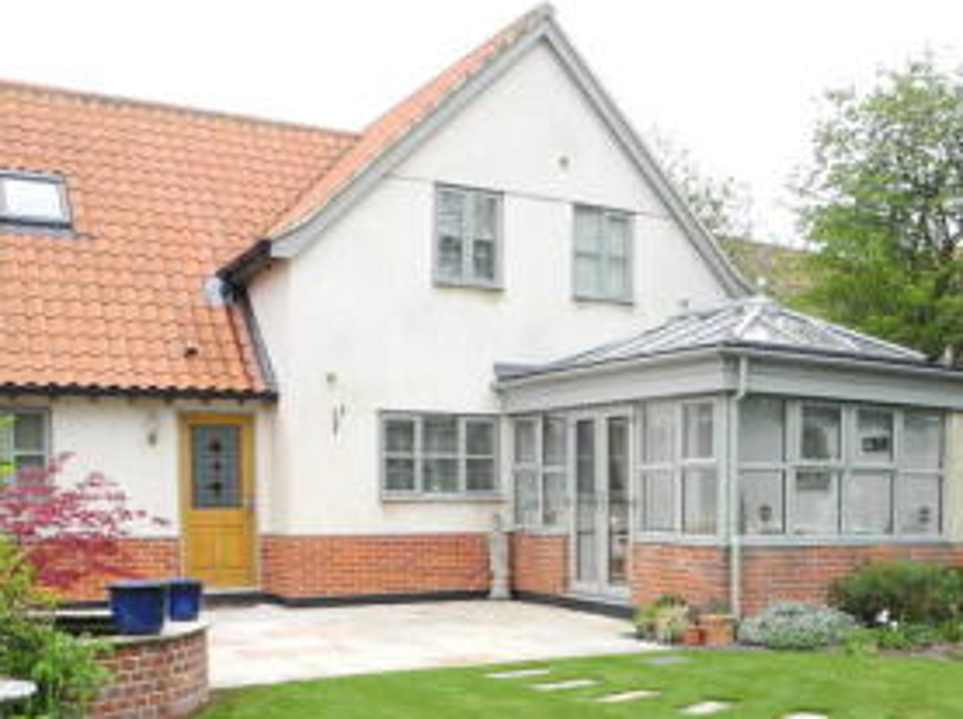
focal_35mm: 59
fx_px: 1639
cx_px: 784
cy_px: 630
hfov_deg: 31.8
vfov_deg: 24.1
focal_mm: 6
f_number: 2.8
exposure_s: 1/191
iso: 100
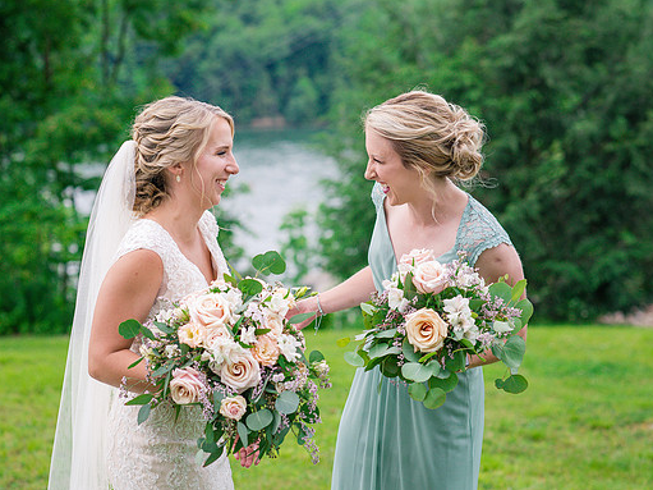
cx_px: 331
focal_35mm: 97
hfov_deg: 20.2
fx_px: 1829
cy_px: 232
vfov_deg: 15.2
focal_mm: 85
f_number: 3.5
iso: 500
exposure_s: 1/2000
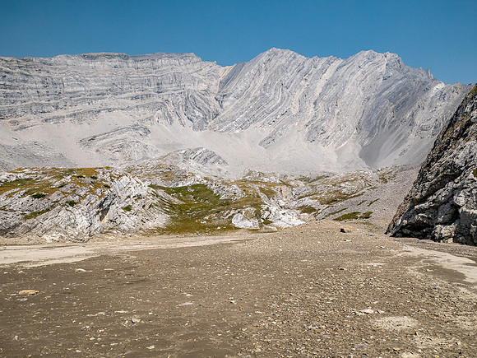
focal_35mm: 32
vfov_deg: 44.2
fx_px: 441
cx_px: 238
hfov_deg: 56.8
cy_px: 179
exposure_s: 1/400
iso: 200
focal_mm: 16
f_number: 8
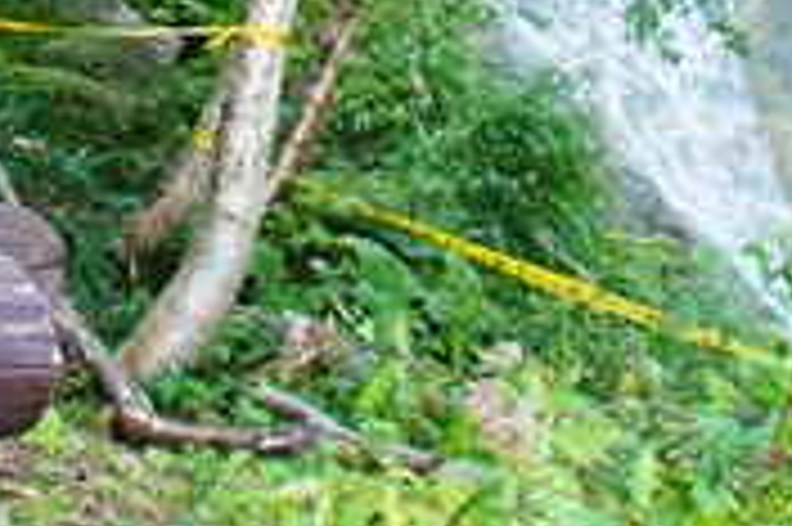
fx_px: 2703
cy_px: -256
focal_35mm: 123
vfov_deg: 10.7
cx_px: 122
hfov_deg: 16.5
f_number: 4
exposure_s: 1/160
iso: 320
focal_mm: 18
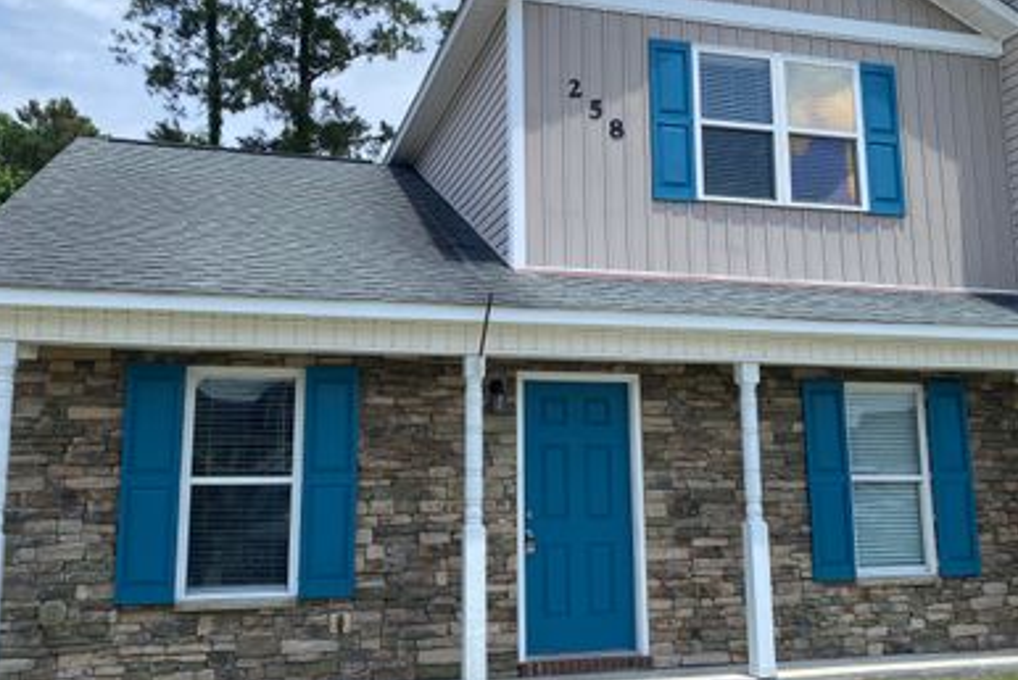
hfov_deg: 54.4
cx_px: 501
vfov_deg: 37.9
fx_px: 990
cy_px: 312
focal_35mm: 35
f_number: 1.8
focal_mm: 4.25
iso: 32
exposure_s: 1/2625
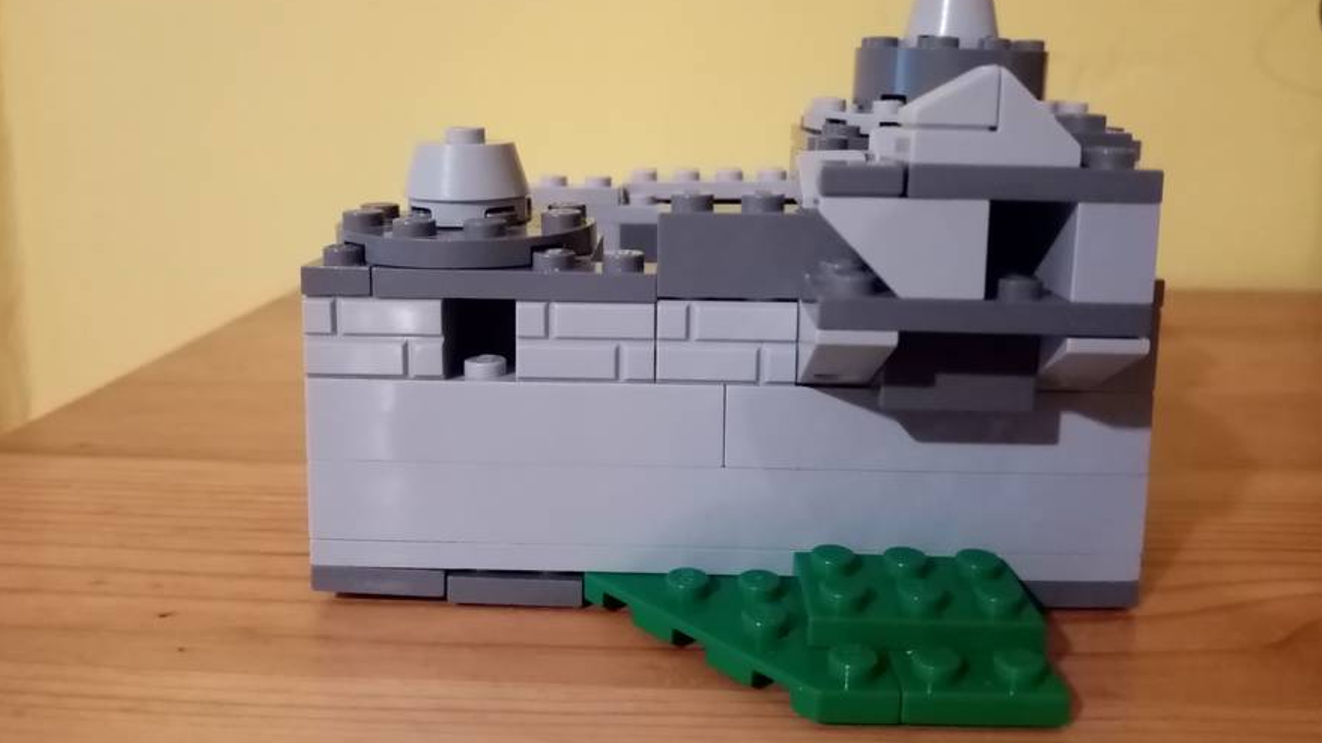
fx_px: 1016
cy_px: 268
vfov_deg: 39.8
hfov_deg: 66.1
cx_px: 648
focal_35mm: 29
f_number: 1.8
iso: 1279
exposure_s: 1/20
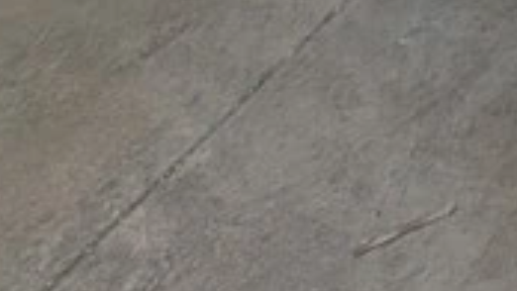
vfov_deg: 10.8
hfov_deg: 18.8
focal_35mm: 77
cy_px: -569
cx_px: 1001
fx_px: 1056
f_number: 1.7
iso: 82
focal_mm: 2.02
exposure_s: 1/30
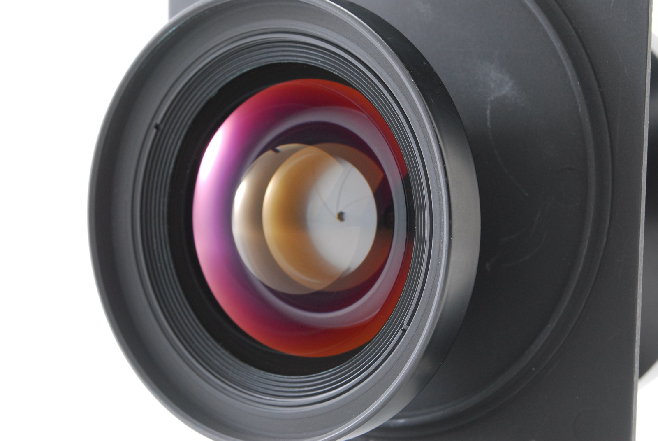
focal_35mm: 82
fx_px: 1510
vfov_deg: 16.6
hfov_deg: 24.6
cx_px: 329
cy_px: 220
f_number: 14
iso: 500
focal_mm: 55
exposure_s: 1/125
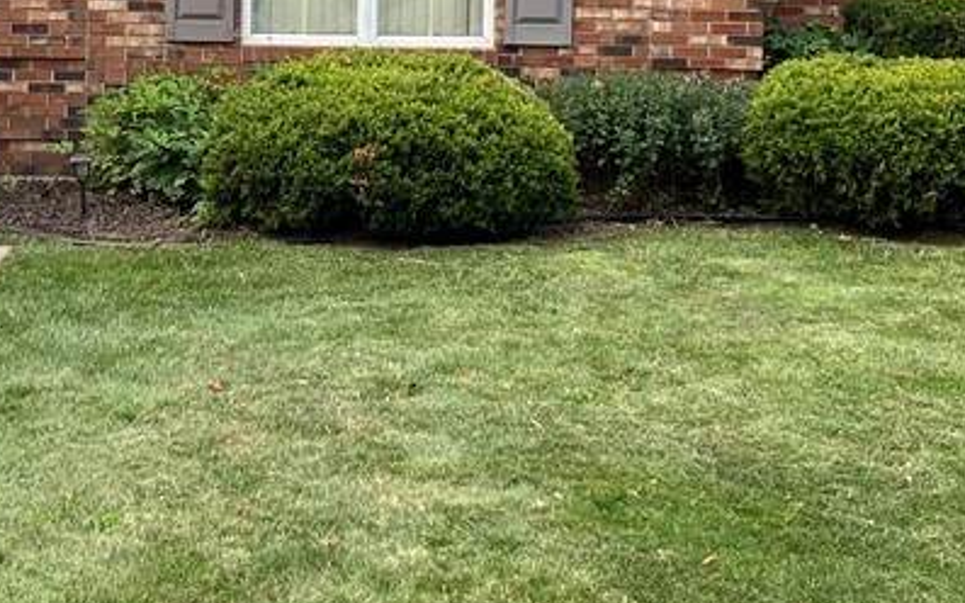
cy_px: 17
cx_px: 236
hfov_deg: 28.5
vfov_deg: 17.9
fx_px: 1867
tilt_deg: -2.9
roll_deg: -0.7
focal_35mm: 71
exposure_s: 1/1018
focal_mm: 5.1
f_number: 1.6
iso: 50
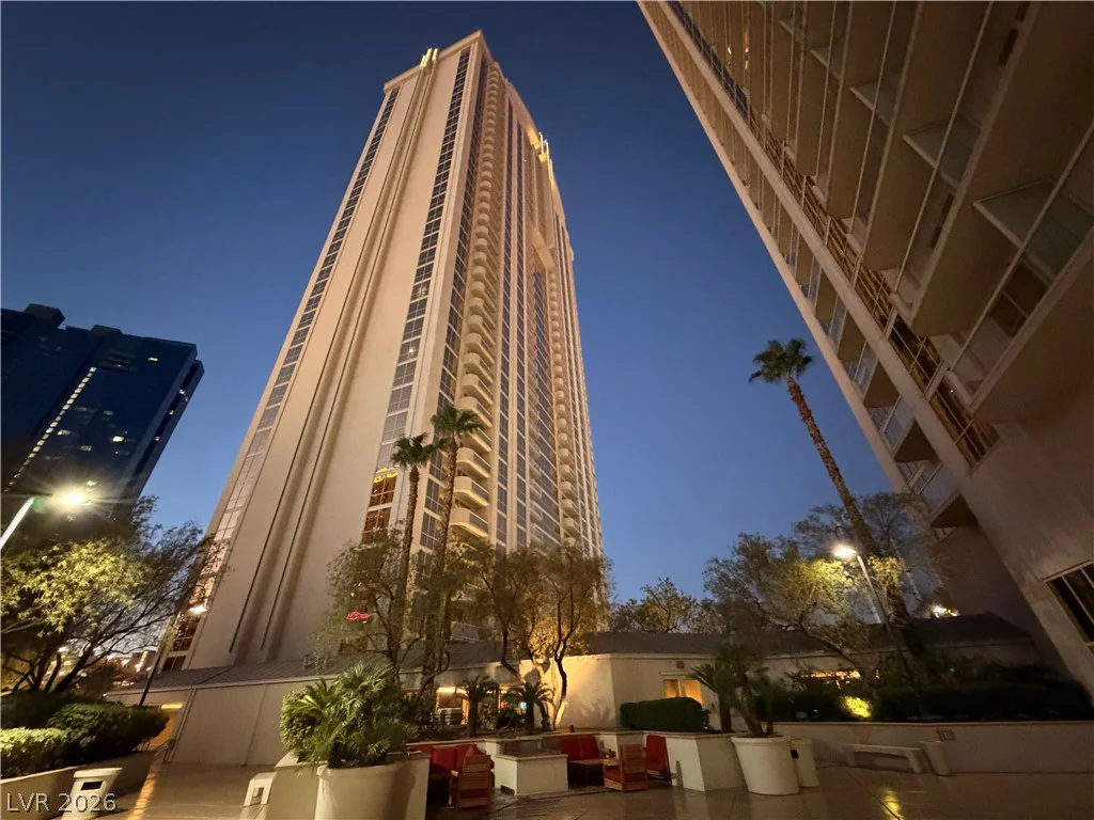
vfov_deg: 85.7
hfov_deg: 102.1
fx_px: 442
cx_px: 547
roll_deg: +2.4
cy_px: 410
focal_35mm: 14
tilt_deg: +35.1
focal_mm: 2.22
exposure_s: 1/30
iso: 1250
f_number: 2.2
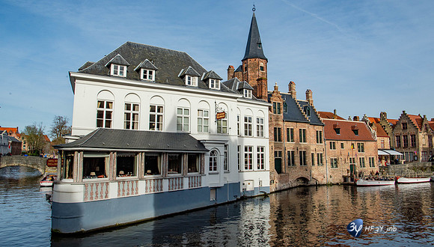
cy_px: 116
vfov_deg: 44.8
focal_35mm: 26
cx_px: 224
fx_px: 299
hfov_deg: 71.9
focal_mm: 24
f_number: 16
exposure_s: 1/1000
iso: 800
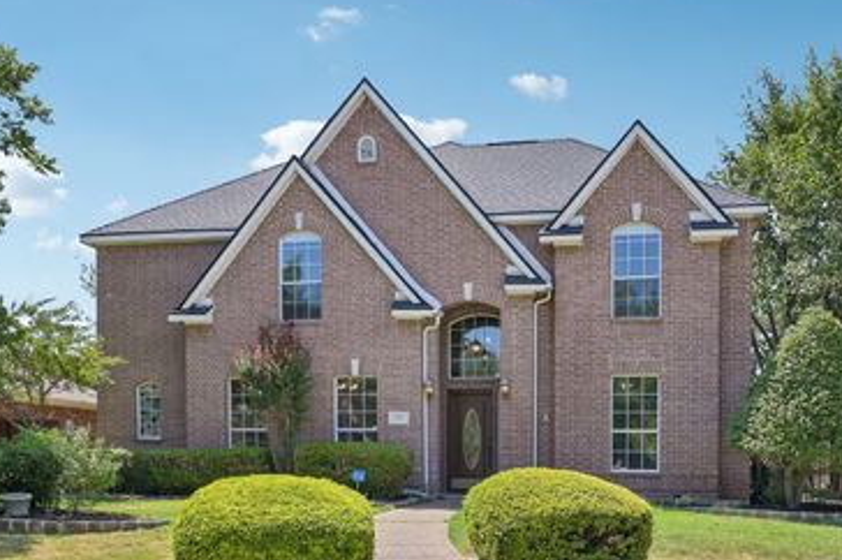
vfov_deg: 39.6
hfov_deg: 57.3
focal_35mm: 33
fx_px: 771
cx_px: 430
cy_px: 353
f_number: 8
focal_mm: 24
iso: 400
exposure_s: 1/800
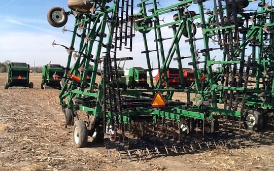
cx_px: 137
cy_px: 79
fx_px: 351
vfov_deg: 27.4
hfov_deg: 42.7
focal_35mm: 47
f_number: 2.4
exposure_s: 1/1070
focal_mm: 2.03
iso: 40
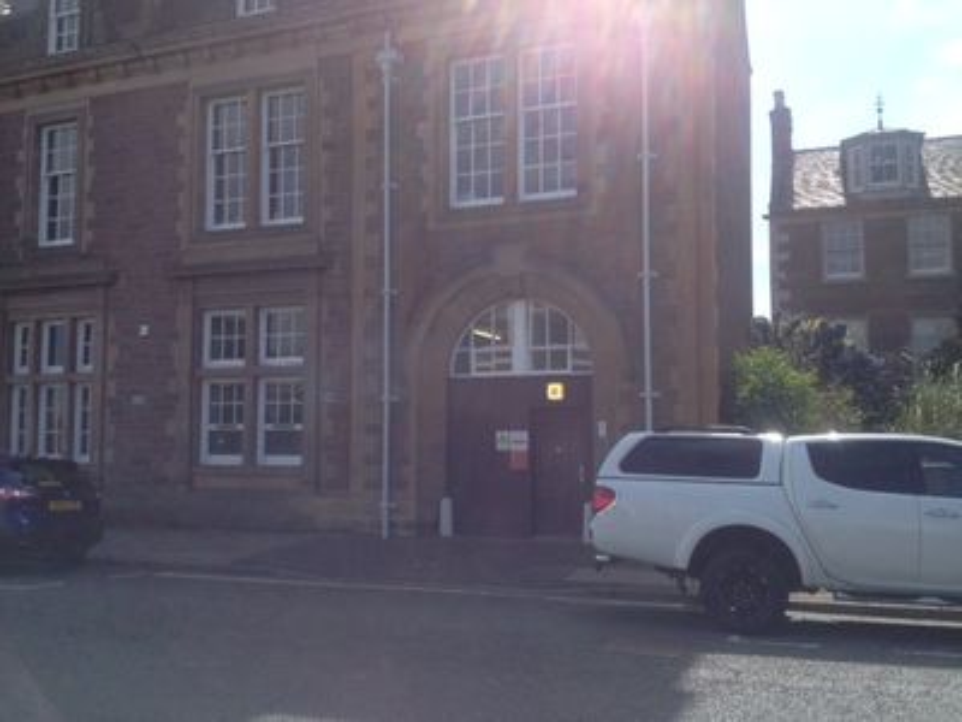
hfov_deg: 52.6
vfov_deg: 40.7
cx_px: 481
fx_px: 973
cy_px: 361
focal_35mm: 35
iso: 50
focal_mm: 4.28
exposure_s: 1/1416
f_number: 2.4
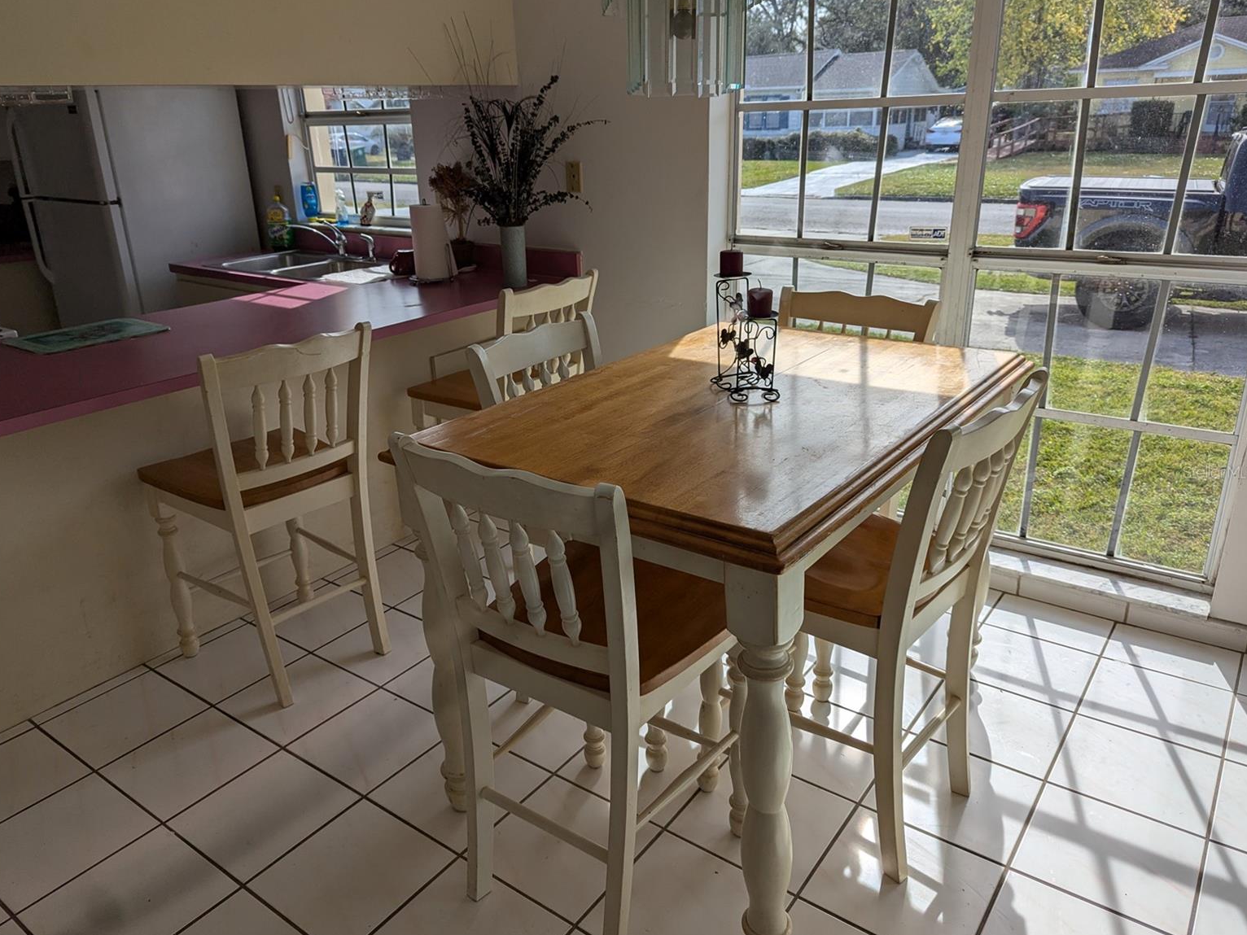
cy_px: 472
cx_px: 610
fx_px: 901
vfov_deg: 54.9
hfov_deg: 69.4
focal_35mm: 25
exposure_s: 1/1192
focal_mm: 6.81
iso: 32
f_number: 1.85
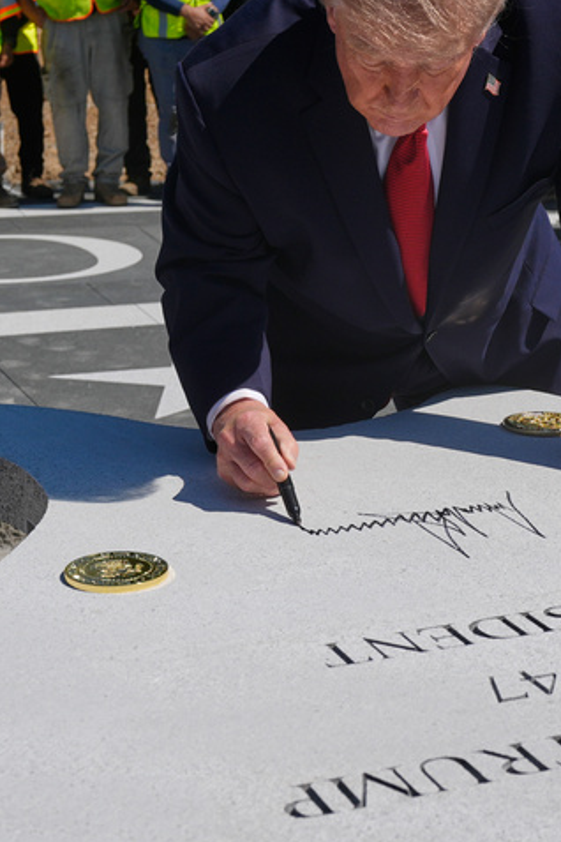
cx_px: 325
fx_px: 1706
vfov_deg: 27.7
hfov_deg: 18.7
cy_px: 395
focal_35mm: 73
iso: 200
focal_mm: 34
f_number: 5.6
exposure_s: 1/2500
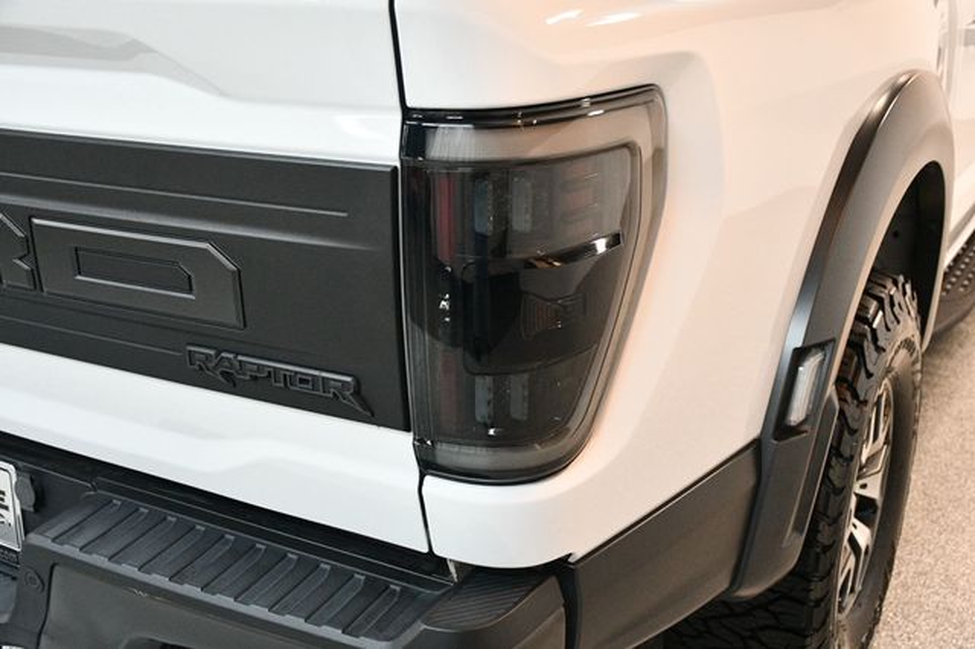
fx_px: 1083
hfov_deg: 48.5
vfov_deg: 33.4
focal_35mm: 40
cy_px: 324
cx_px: 488
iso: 3200
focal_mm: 27
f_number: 4
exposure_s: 1/100
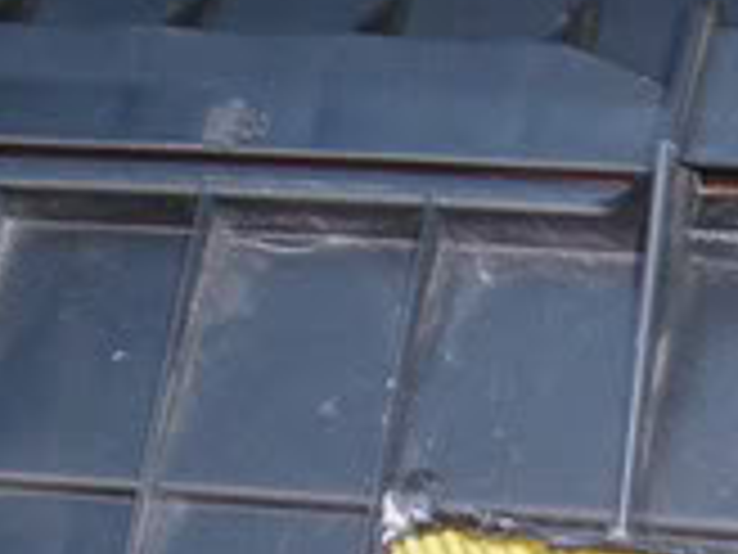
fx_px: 3646
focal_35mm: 171
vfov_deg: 8.6
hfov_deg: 11.5
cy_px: 631
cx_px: 598
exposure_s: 1/45
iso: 100
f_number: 2.8
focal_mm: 5.8
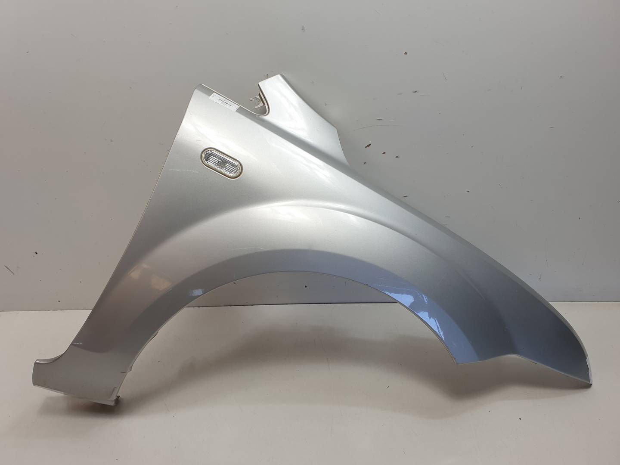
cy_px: 232
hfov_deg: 67.3
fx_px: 466
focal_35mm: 26
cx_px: 310
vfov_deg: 53.1
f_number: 2.4
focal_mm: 4.3
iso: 50
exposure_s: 1/129
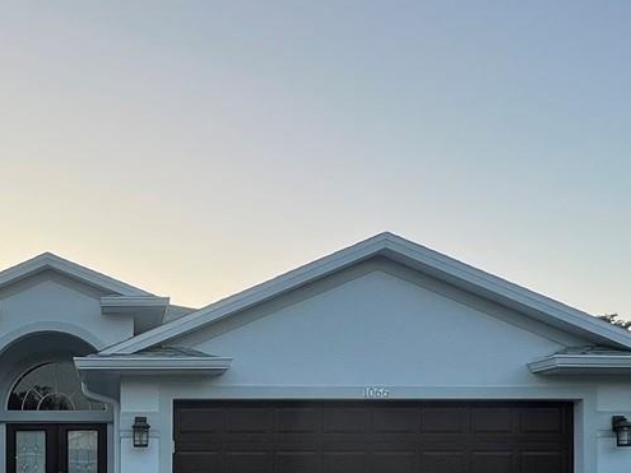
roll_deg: -0.1
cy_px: 474
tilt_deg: +0.5
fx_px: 765
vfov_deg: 31.7
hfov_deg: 42.2
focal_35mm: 42
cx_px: 99
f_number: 1.8
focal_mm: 1.57
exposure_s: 1/312
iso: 32
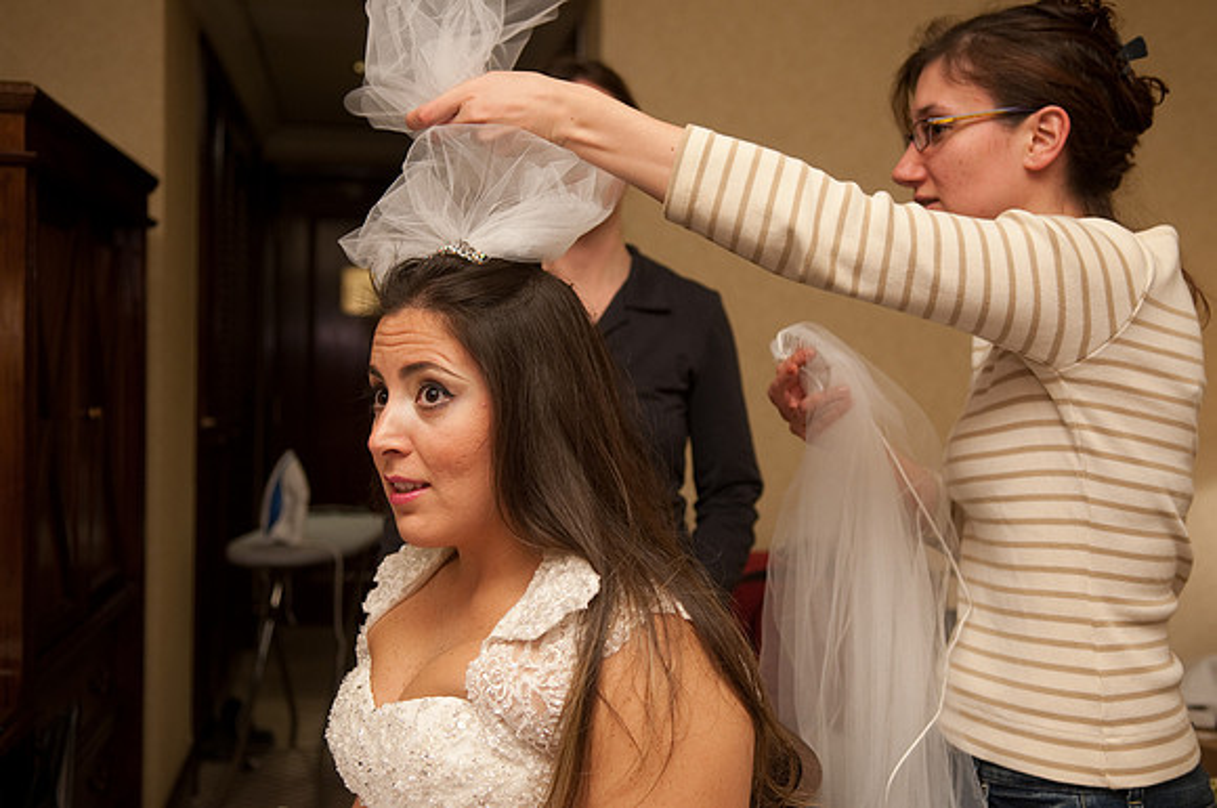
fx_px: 1570
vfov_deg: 28.9
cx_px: 608
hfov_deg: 42.4
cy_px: 404
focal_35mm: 46
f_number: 2.8
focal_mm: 31
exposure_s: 1/60
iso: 400
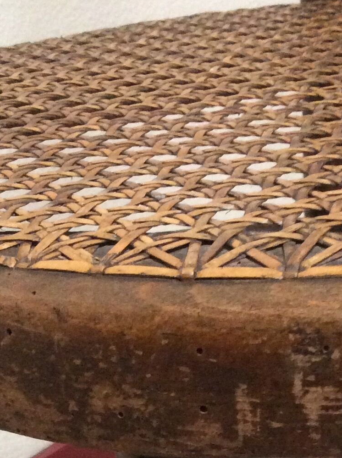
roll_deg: +4.3
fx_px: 1096
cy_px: 490
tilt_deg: -30.4
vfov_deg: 22.4
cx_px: 201
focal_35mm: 83
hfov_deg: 17.7
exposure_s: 1/25
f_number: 2.4
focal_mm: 3.3
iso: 320
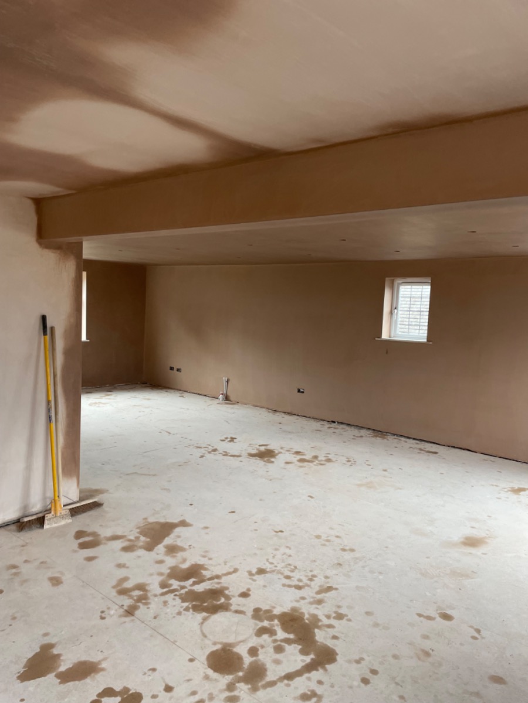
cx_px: 264
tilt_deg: -4.7
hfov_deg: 53.1
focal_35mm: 26
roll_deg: -2.7
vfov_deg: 67.3
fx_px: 529
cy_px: 352
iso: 125
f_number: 1.6
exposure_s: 1/121
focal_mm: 4.2
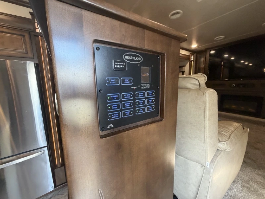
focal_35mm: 14
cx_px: 132
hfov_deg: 102.1
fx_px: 107
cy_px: 100
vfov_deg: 85.7
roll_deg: +3.2
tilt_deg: -6.8
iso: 320
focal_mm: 2.22
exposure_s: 1/73
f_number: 2.2
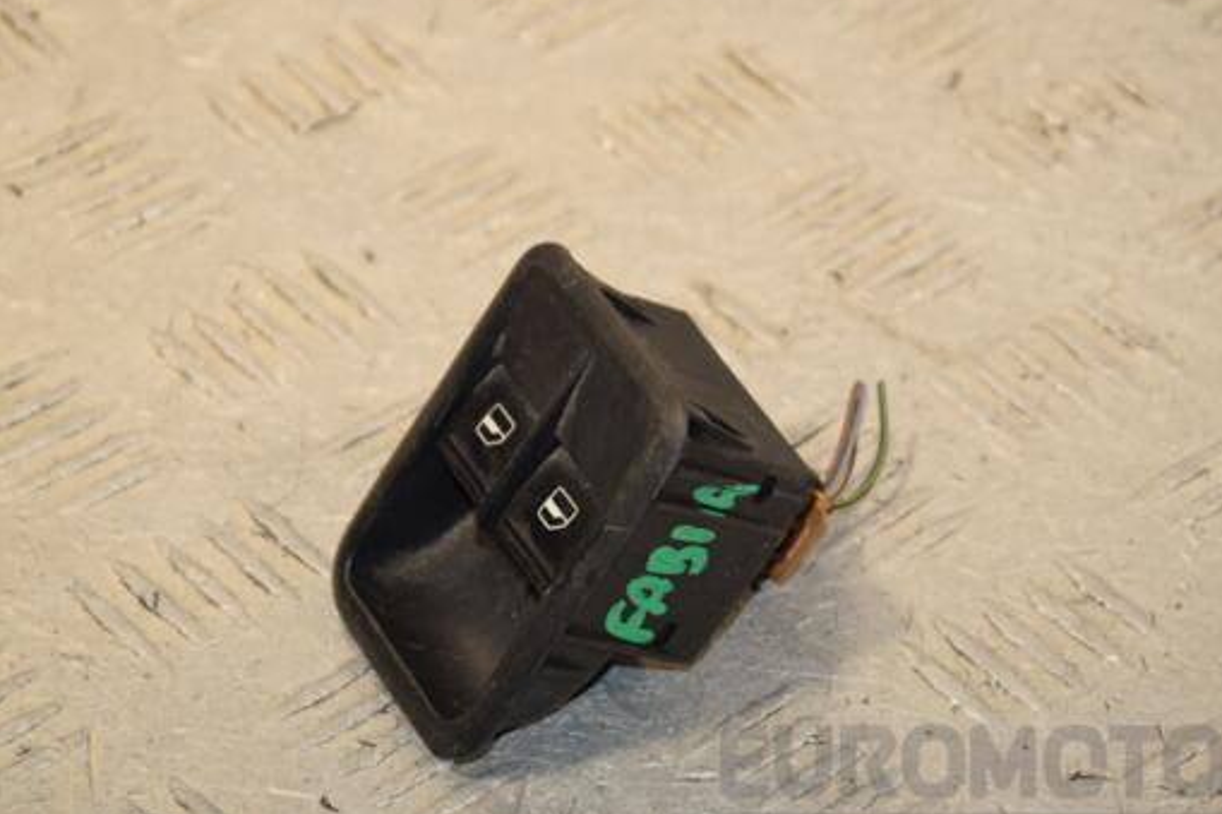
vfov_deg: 7.4
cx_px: 675
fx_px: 6297
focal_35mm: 186
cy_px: 442
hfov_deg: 11.1
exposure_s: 1/200
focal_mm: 105
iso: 800
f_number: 8
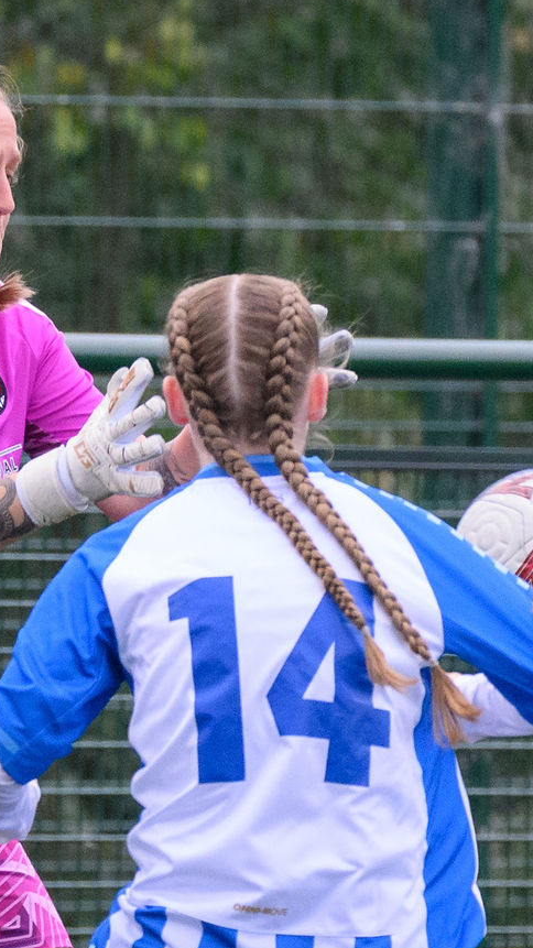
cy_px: 610
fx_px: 36676
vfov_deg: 1.5
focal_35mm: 1459
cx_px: -136
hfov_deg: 0.8
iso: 1600
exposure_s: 1/1250
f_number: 5
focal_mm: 260
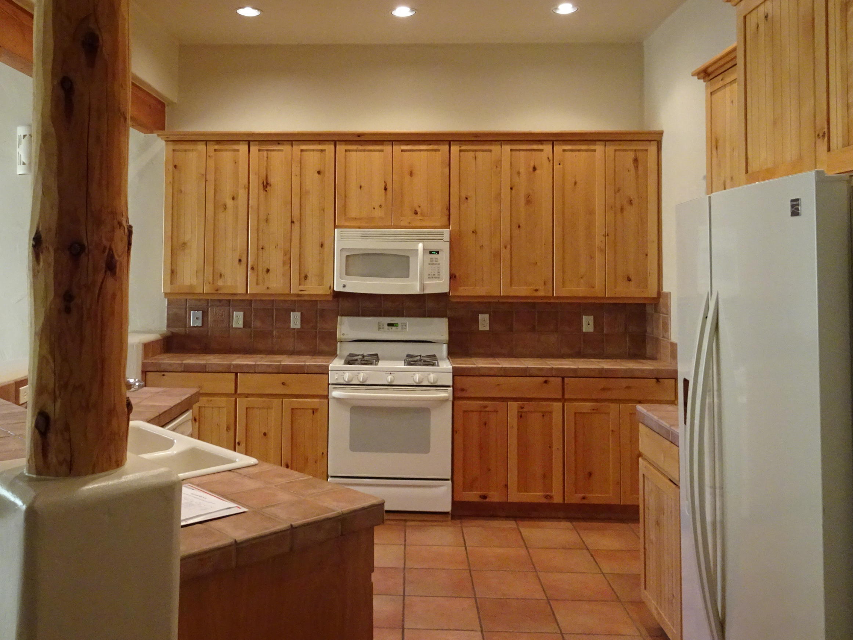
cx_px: 369
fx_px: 764
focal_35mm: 31
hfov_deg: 58.1
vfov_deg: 45.0
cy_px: 230
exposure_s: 1/30
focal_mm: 4.1
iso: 640
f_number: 3.5
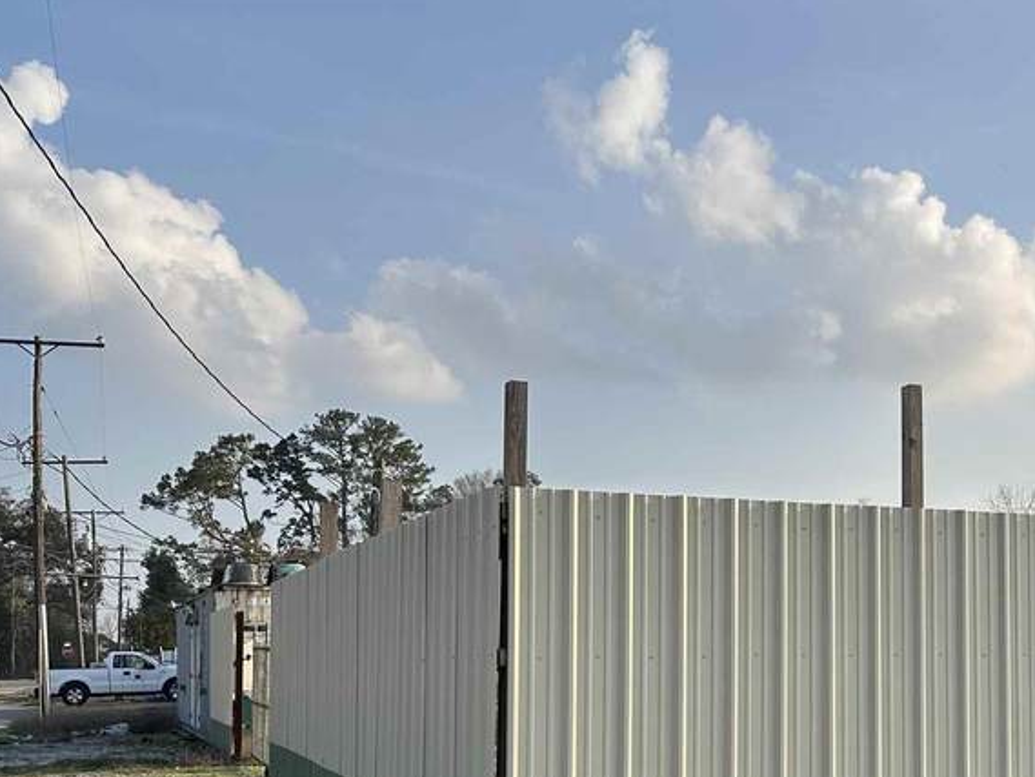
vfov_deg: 26.6
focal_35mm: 54
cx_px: 1008
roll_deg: +0.1
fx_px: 1615
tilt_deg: +2.2
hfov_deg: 32.9
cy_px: 600
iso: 80
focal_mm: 6.86
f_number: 1.78
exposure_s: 1/4762
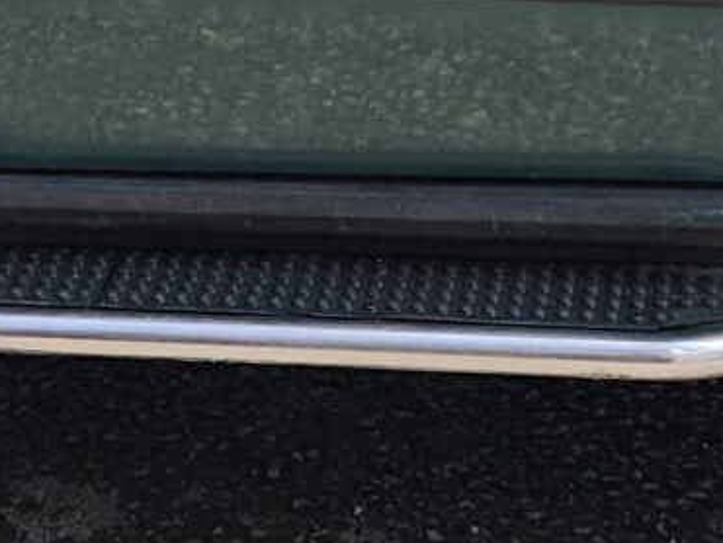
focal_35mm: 159
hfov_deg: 12.4
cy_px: -379
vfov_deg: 9.0
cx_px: 291
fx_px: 3323
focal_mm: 5.4
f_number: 1.8
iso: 25
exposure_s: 1/477
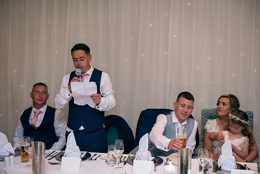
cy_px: 87
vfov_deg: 27.0
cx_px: 130
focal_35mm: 50
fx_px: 361
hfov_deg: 39.6
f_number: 3.5
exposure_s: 1/160
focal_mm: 50
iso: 640
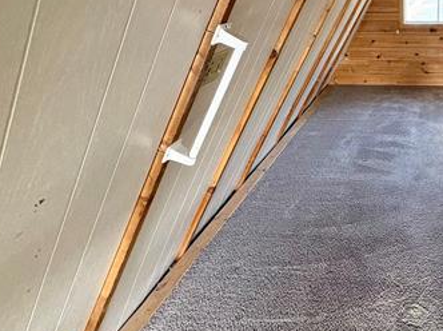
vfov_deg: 48.6
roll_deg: +0.1
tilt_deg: -17.2
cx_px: 406
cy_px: 71
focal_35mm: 27
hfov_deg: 55.8
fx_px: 345
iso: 400
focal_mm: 2.22
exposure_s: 1/60
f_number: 2.2
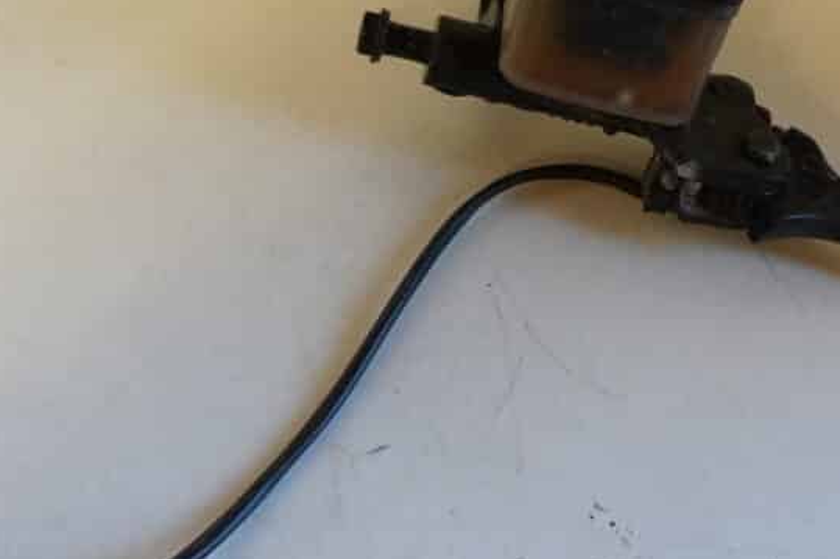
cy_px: 203
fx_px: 1330
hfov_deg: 35.0
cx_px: 491
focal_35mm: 57
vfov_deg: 23.7
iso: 1000
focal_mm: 20
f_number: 4
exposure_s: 1/60
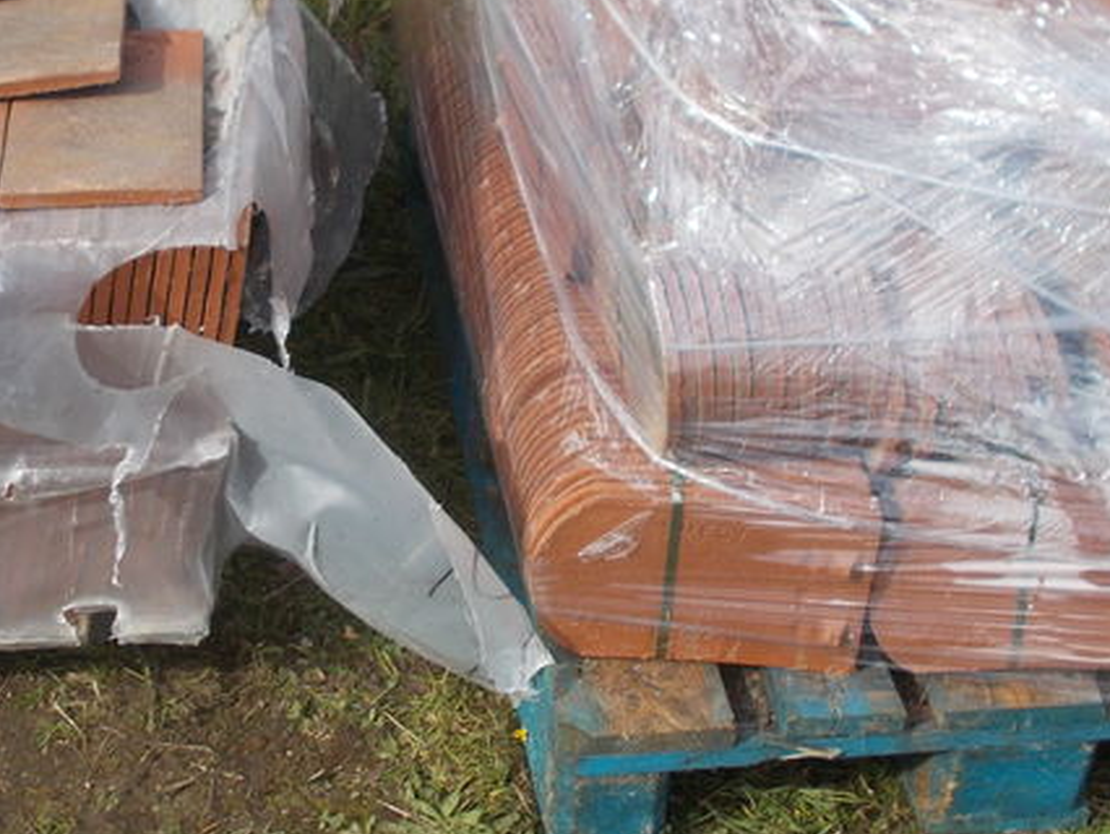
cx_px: 380
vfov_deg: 24.0
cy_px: 331
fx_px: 1957
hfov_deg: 31.4
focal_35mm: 61
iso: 80
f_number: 8
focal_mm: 4.6
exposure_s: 1/100
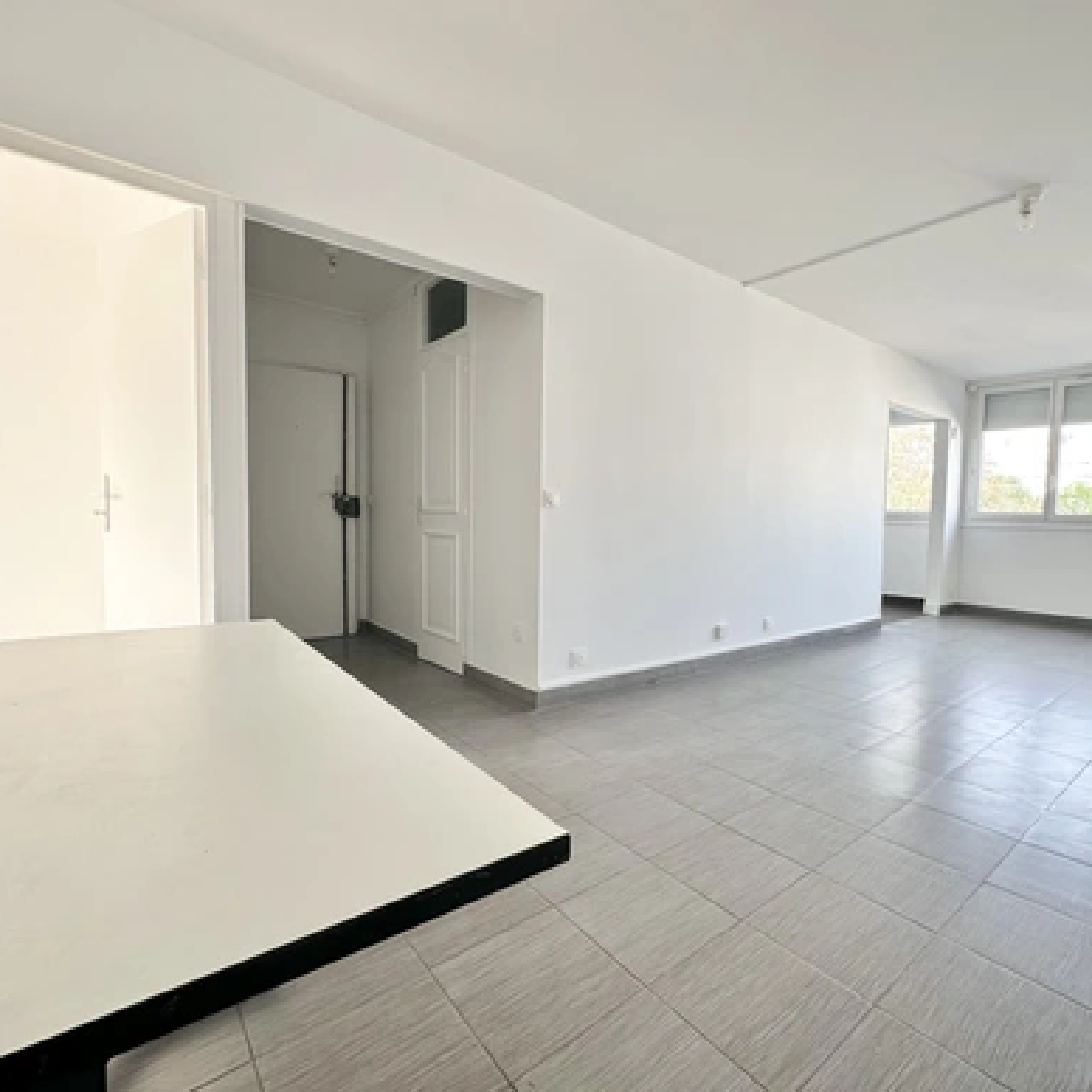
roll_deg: -1.7
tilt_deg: -3.0
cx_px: 607
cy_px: 552
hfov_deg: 83.7
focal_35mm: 17
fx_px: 607
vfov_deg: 84.0
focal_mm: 2.22
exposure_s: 1/99
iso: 64
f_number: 2.2
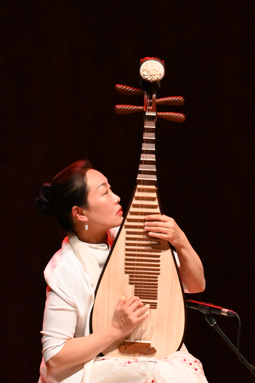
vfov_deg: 4.6
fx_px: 4780
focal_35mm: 450
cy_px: 192
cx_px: 128
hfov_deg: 3.1
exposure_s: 1/500
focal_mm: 300
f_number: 5.6
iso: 20000
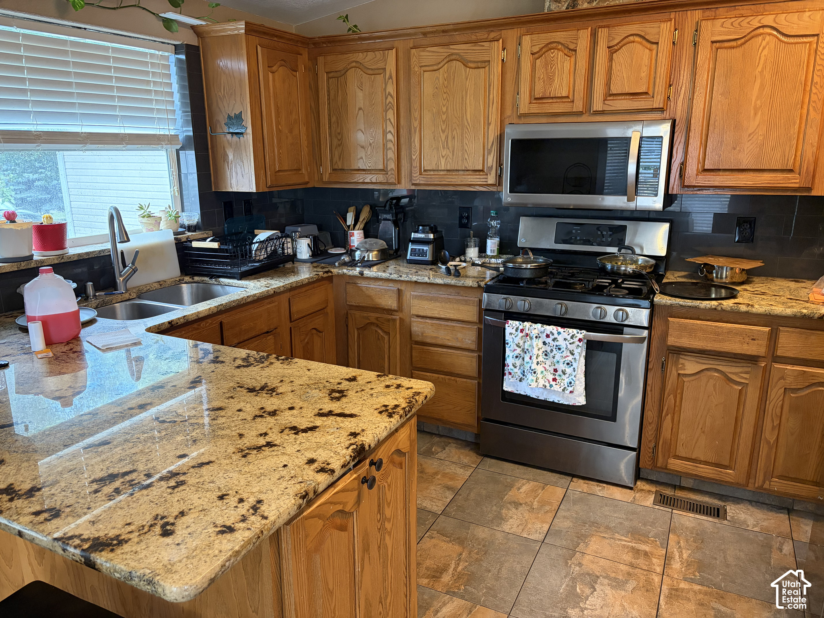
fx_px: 619
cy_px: 309
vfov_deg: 53.1
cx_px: 412
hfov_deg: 67.3
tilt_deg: -13.6
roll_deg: +1.2
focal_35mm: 26
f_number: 1.6
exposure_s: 1/60
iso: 320
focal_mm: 5.96
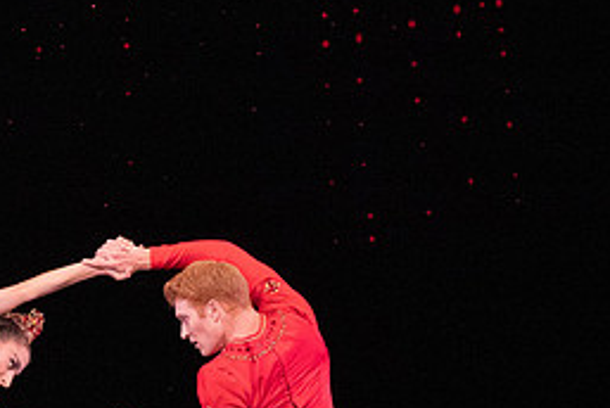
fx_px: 13571
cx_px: 52
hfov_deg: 2.6
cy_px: 385
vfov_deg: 1.7
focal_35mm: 800
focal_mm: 355
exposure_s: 1/500
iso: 16000
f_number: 11
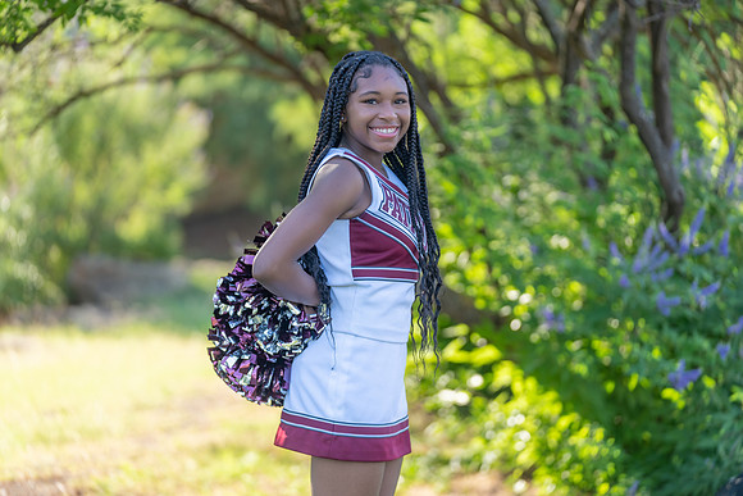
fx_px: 2622
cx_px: 372
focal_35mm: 127
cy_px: 248
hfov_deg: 16.1
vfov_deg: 10.8
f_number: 2.8
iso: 125
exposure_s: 1/320
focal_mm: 127
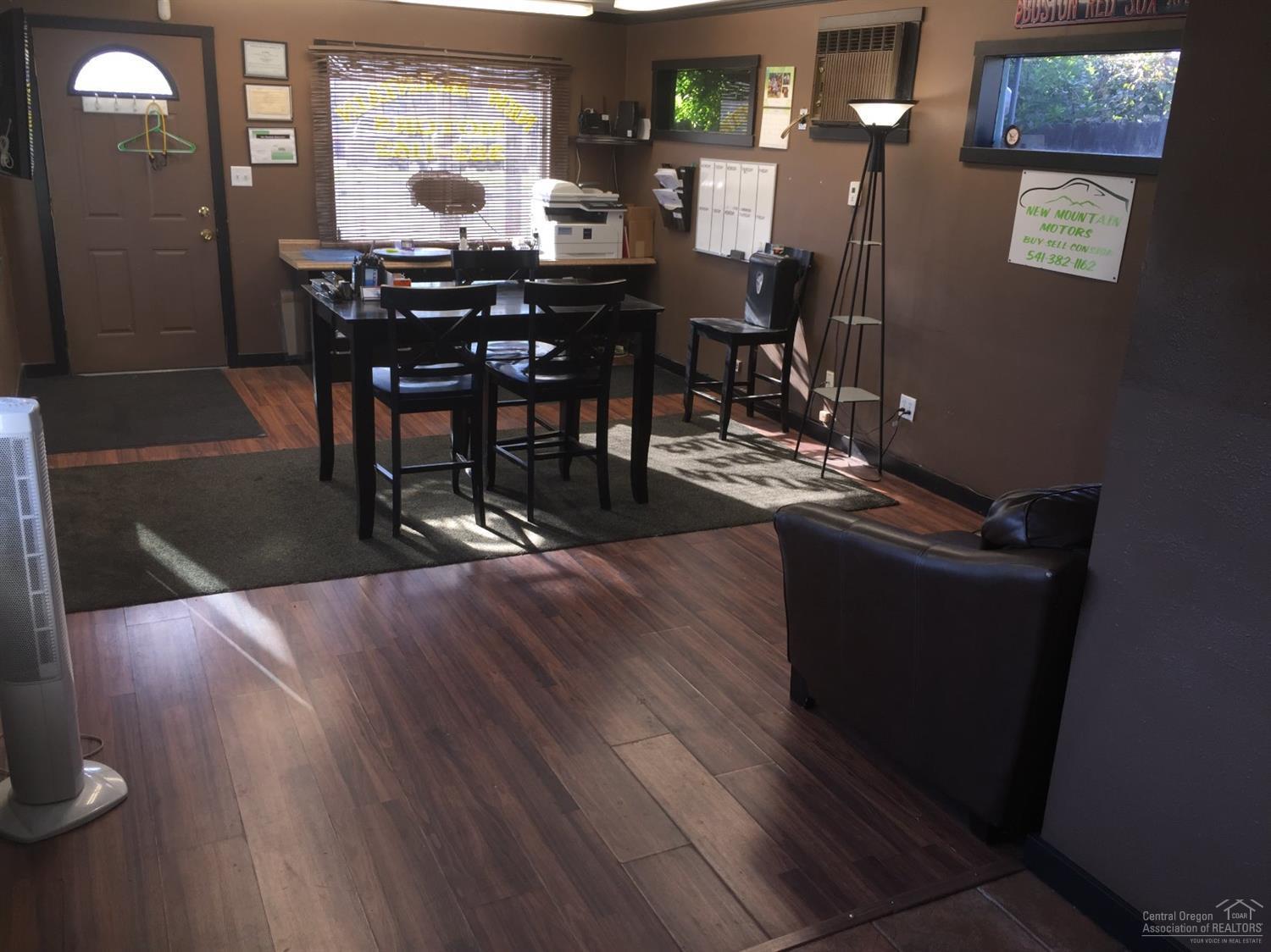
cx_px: 636
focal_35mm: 29
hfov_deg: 61.7
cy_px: 476
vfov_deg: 48.2
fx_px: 1064
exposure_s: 1/53
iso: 32
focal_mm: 4.15
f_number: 2.2
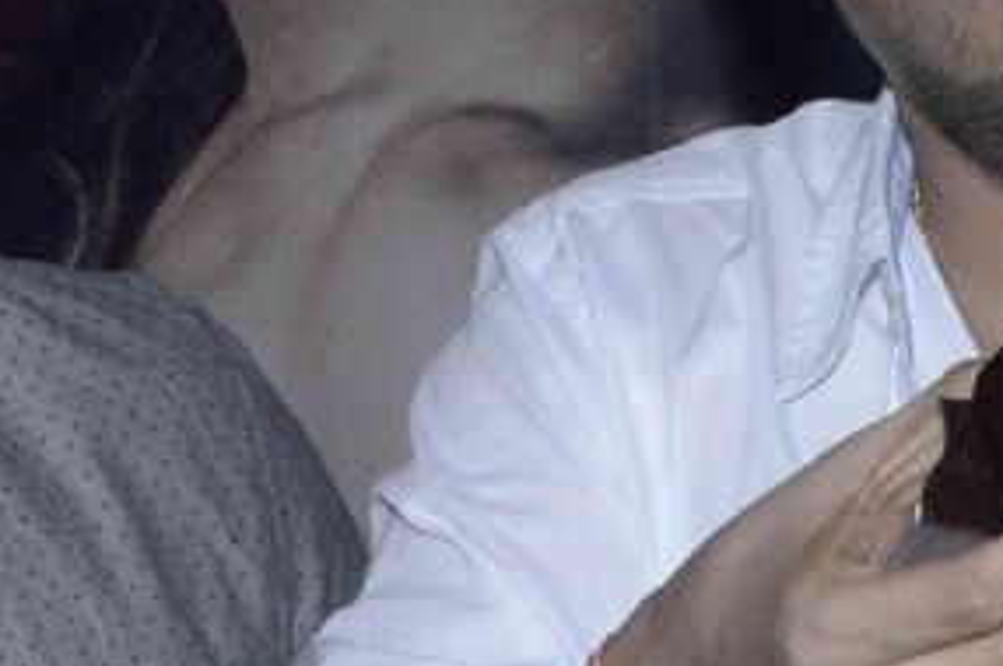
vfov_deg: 6.3
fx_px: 5928
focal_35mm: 213
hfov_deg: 9.7
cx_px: 410
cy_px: 1181
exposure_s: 1/200
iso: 800
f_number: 13
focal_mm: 18
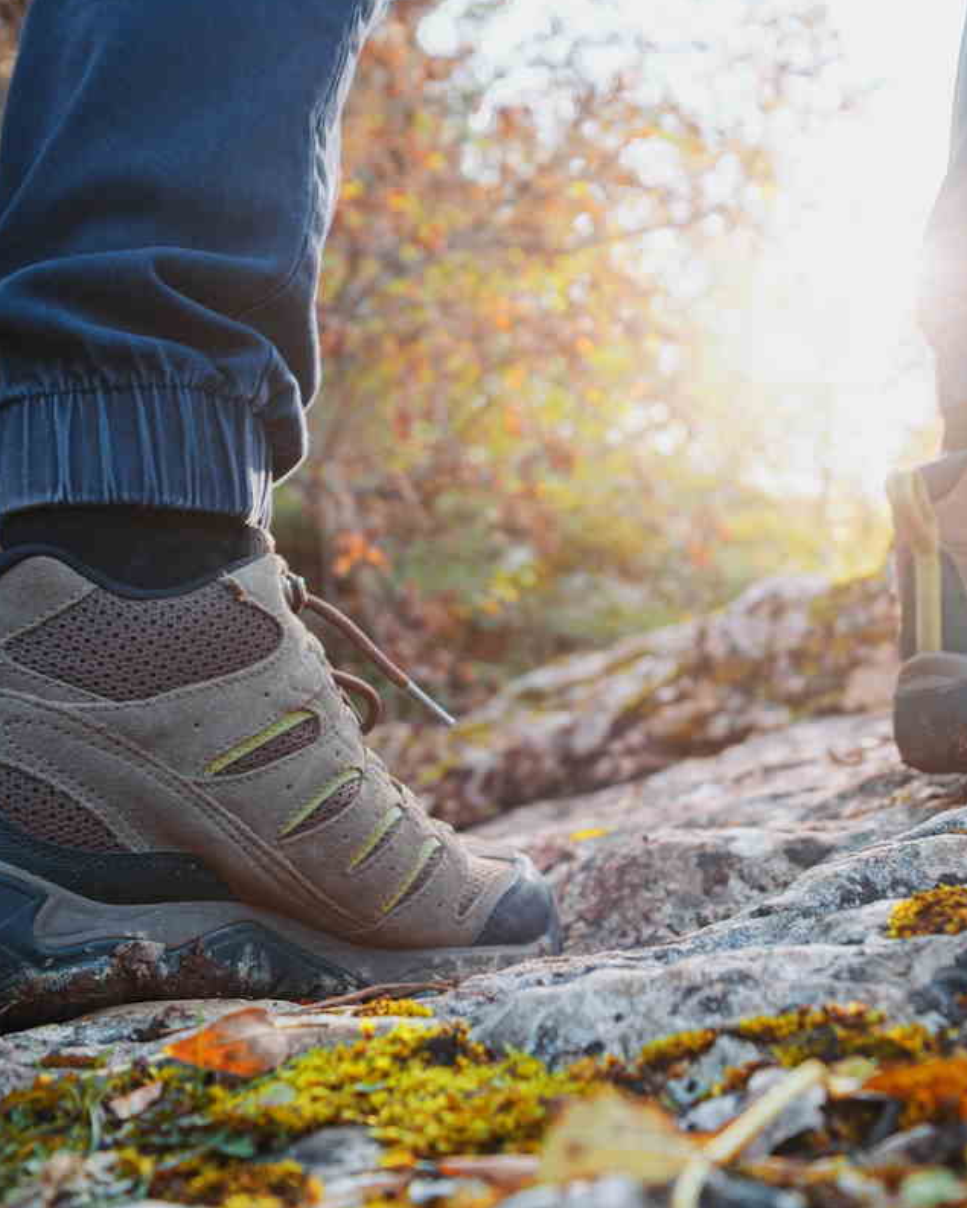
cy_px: 602
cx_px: 704
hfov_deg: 33.6
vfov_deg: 42.0
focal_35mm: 44
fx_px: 1573
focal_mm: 20.9
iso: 400
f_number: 4
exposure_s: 1/640
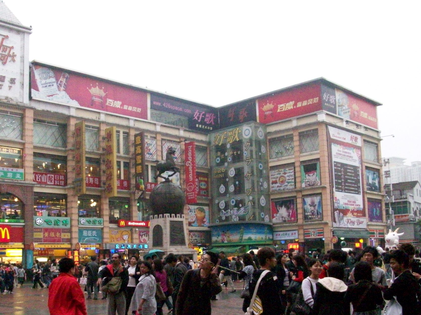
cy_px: 191
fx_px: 511
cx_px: 178
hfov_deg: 44.7
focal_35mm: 42
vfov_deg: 34.2
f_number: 2.8
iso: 591
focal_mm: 5.7
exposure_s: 1/128
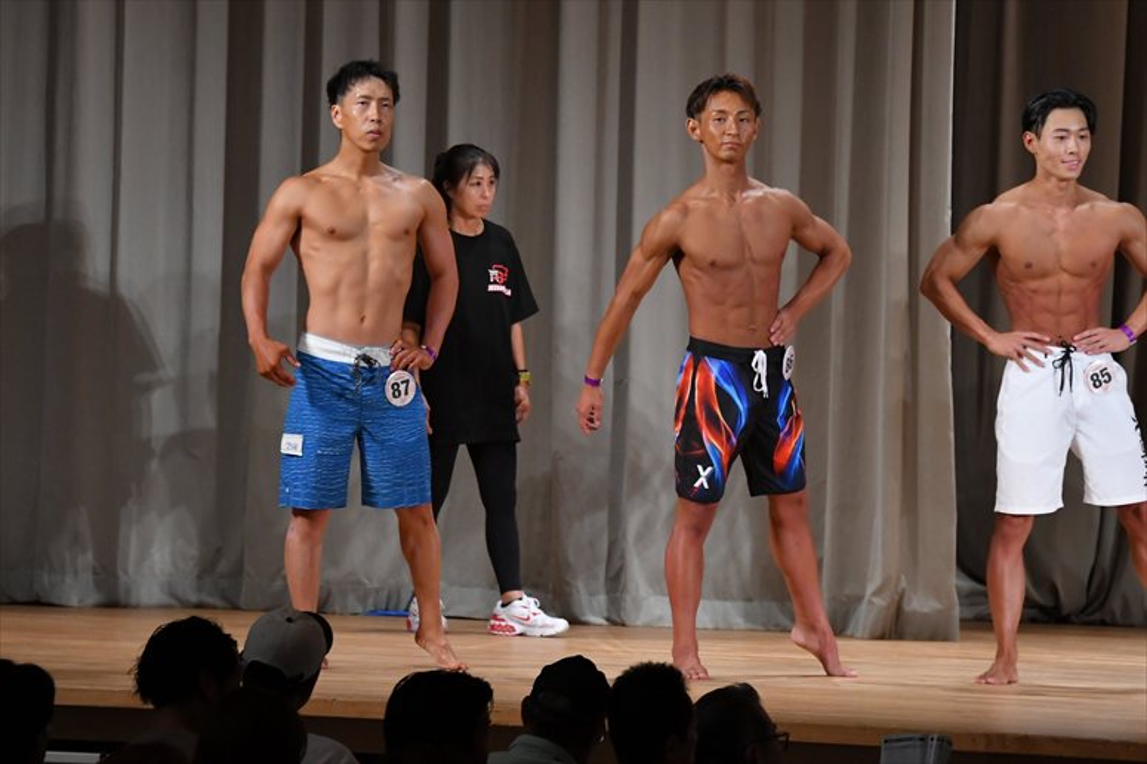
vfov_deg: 6.3
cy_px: 382
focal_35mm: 217
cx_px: 574
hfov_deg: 9.5
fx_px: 6911
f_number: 5.6
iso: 3200
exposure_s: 1/400
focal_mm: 145
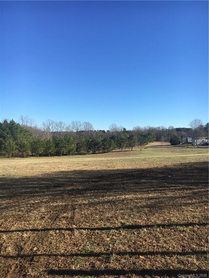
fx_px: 233
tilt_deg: +1.9
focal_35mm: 29
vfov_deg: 61.7
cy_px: 139
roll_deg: -0.4
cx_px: 104
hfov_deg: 48.2
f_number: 2.2
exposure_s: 1/1183
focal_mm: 4.15
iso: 25
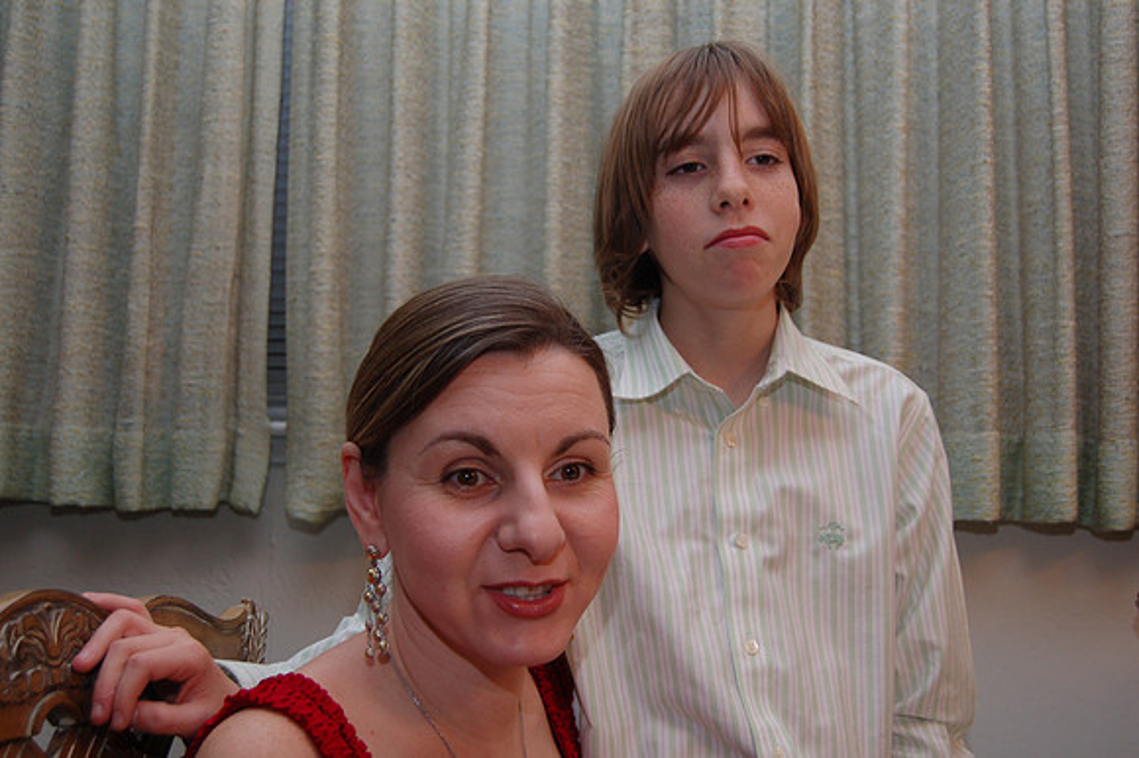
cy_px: 379
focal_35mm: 42
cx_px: 570
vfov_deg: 31.9
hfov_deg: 46.4
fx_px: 1328
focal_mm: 28
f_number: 4.2
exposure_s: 1/60
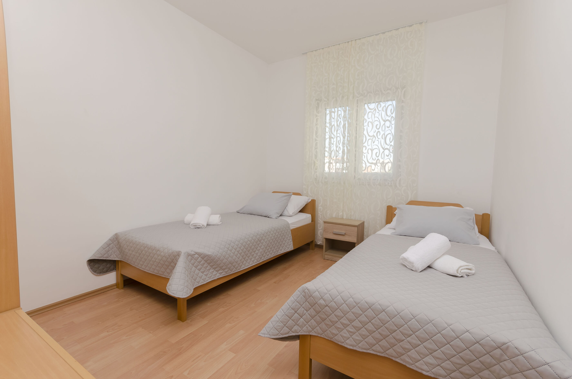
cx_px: 286
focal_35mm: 15
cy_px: 190
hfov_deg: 100.5
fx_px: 238
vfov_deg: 77.1
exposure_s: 1/80
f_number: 9
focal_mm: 10
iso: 100
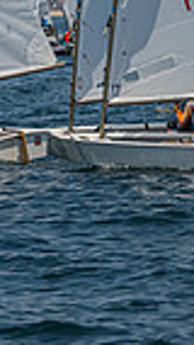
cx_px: -424
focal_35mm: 558
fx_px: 5097
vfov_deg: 3.9
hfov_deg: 2.2
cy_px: -1
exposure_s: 1/2000
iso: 320
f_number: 7.1
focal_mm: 130
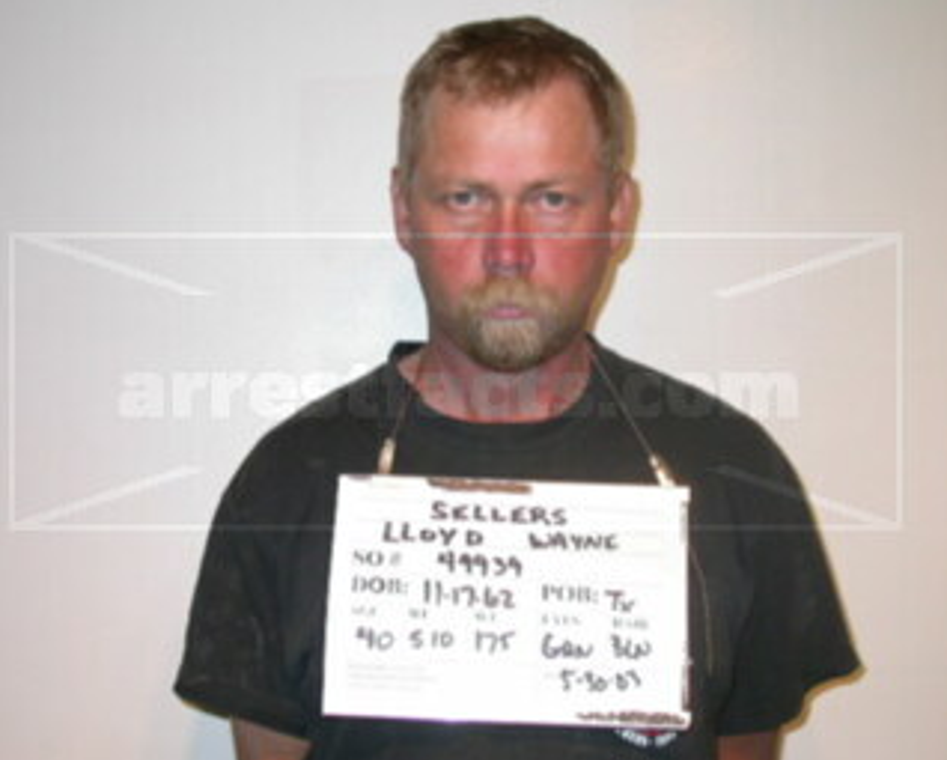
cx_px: 457
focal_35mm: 55
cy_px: 383
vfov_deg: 27.6
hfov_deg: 34.1
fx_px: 1543
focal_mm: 10.9
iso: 100
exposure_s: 1/60.3
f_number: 2.9
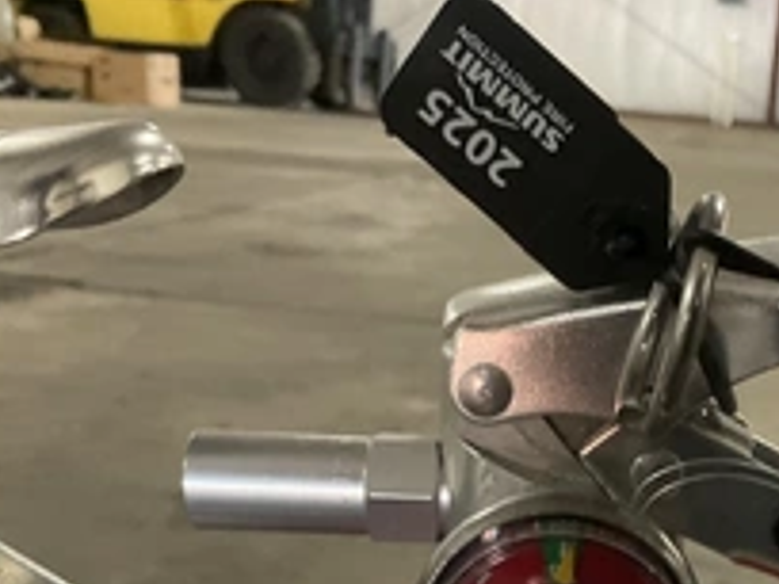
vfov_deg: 24.6
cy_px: 569
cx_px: 676
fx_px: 1283
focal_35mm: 57
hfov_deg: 32.4
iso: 250
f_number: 1.8
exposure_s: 1/60
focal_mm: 3
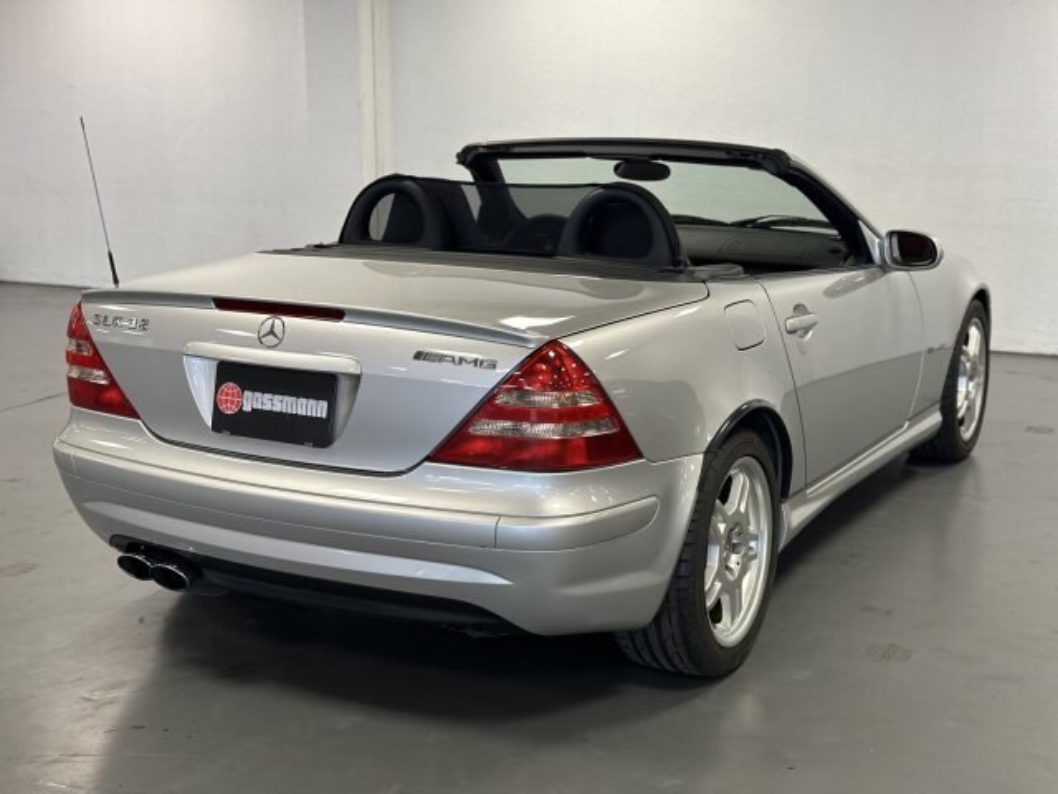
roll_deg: +0.3
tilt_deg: -12.8
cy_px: 397
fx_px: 1467
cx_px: 529
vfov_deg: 30.3
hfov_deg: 39.7
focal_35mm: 48
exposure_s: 1/80
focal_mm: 6.86
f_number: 1.78
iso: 125
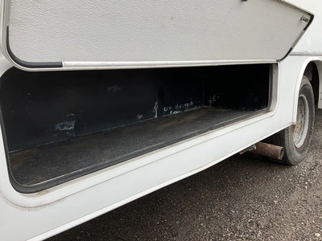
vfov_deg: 48.2
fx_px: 270
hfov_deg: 61.7
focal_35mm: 29
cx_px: 161
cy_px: 120
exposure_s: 1/1035
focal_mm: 3
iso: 25
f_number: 1.8
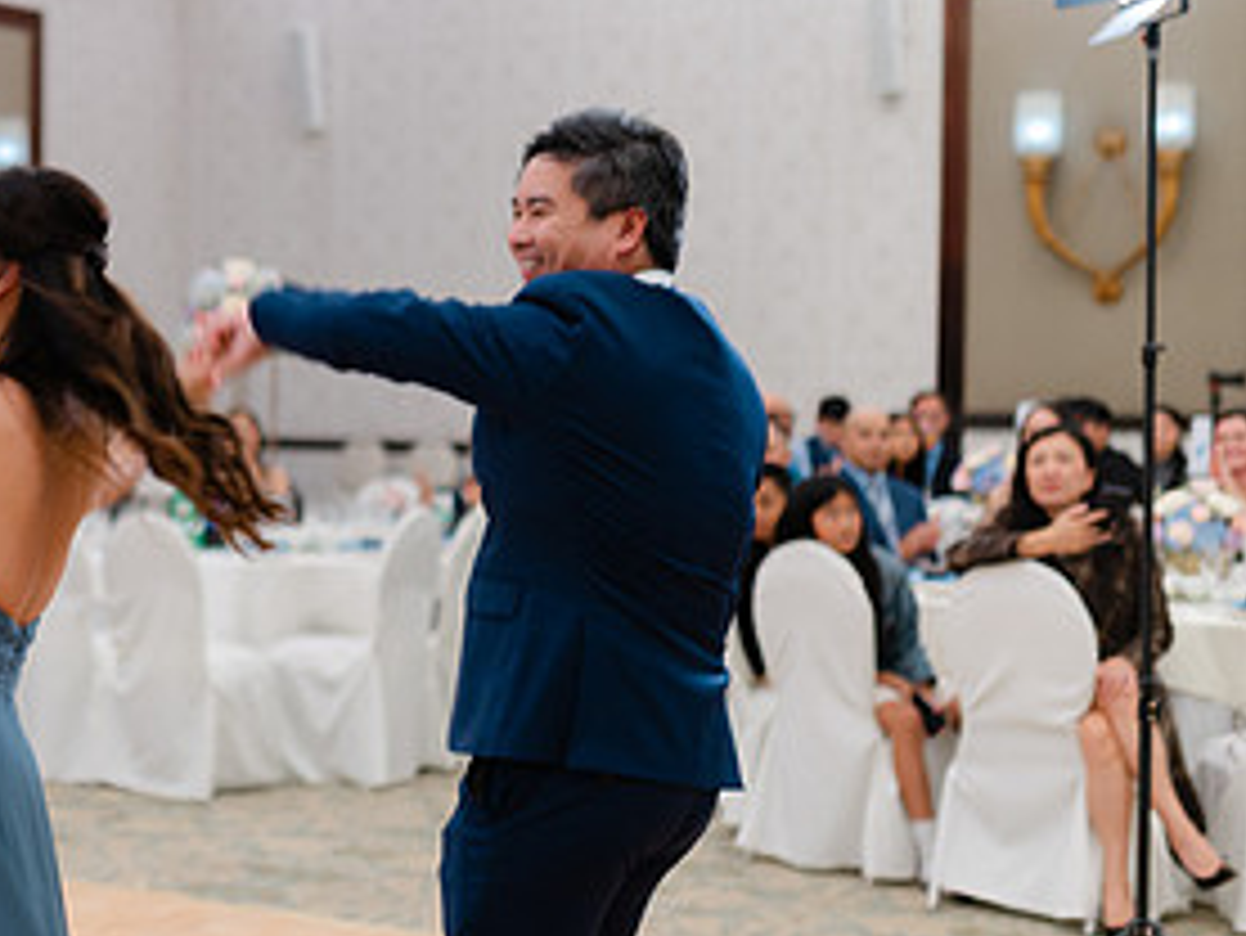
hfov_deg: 25.1
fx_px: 2629
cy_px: 454
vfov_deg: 20.2
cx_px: -54
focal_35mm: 73
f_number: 1.4
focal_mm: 35
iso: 400
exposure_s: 1/125
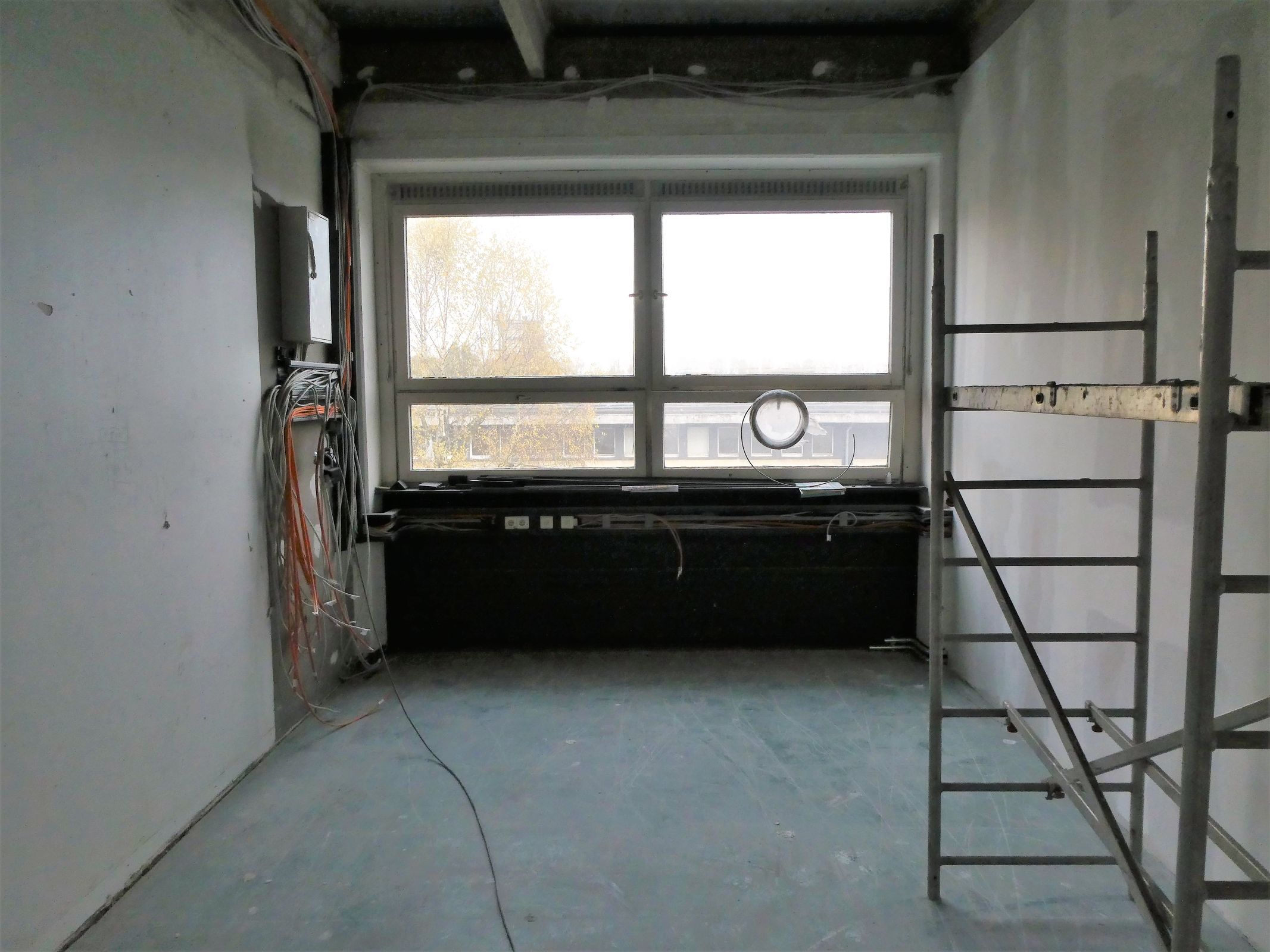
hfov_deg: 71.6
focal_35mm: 24
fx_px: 881
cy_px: 476
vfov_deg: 56.8
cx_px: 635
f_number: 3.3
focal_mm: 4.3
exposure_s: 1/250
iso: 320
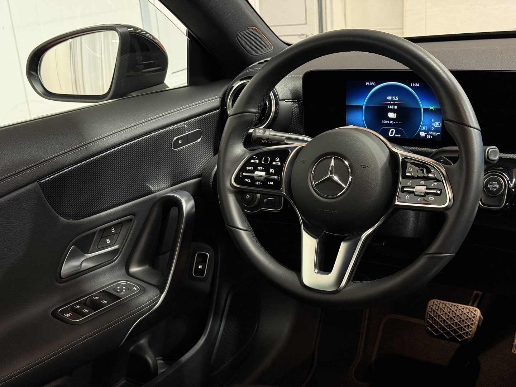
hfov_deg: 39.7
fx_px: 716
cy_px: 194
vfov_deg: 30.3
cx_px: 258
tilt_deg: -18.9
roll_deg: +4.4
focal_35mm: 48
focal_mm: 6.76
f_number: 1.78
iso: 400
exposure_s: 1/33
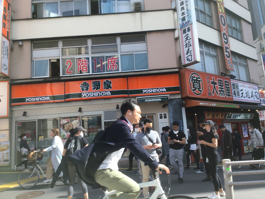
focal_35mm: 31
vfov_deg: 45.4
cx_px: 132
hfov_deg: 58.4
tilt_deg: +8.4
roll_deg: -0.1
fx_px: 237
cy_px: 100
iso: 25
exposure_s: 1/339
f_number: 2.4
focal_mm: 3.3
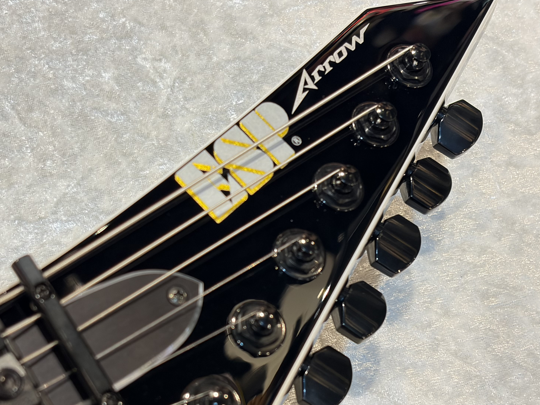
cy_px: 240
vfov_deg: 20.4
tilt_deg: -69.4
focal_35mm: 72
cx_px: 195
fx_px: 1123
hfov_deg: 26.9
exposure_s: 1/40
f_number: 1.6
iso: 125
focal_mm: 5.96
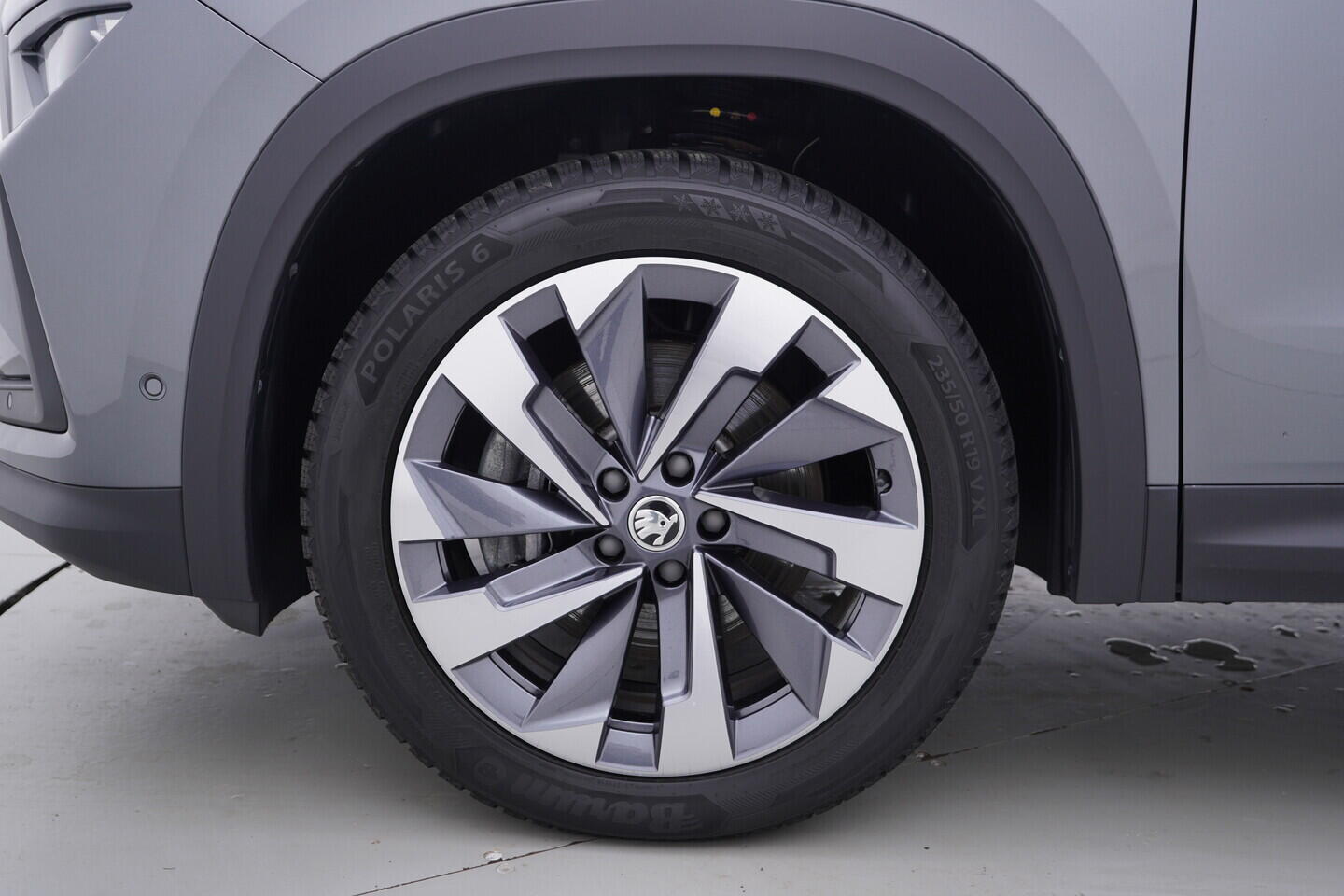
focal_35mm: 36
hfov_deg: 53.1
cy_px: 448
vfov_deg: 36.9
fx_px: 1344
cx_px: 672
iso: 125
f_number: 3.5
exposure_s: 1/60
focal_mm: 24
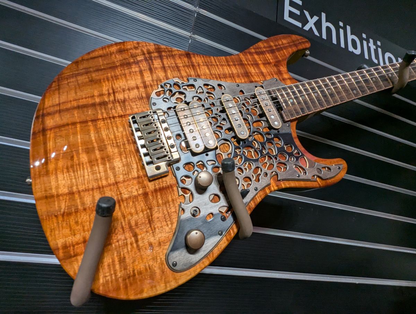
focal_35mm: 16
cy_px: 157
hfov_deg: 94.4
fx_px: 193
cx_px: 208
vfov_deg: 78.3
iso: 189
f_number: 2.2
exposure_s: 1/54.5
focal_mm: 2.35
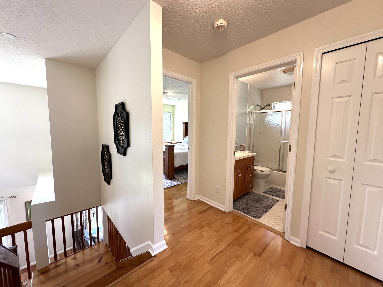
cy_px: 144
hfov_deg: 102.1
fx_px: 155
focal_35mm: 14
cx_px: 192
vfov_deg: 85.7
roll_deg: -0.7
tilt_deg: -4.4
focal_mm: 2.22
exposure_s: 1/120
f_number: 2.2
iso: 160
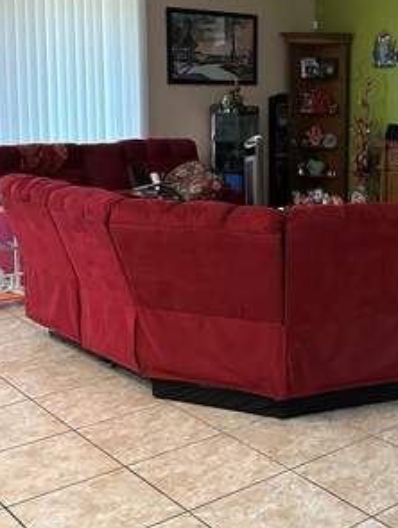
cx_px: 368
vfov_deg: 36.4
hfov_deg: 27.0
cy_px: 175
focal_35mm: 52
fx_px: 795
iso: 1000
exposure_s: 1/60
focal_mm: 6.86
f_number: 1.78
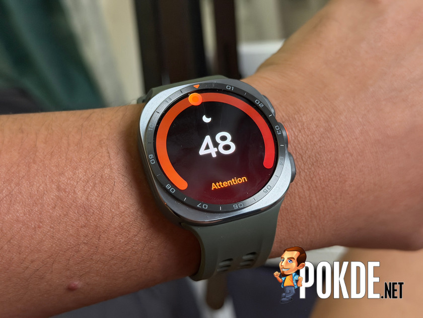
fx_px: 587
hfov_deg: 39.7
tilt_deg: -30.7
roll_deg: +13.3
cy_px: 159
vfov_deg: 30.3
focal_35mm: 48
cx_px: 212
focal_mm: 6.76
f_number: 1.78
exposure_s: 1/24
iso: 640
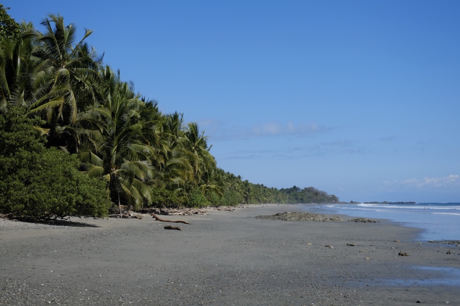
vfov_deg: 25.5
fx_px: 677
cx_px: 230
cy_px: 153
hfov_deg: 37.5
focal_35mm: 53
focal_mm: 35
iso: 200
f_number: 3.2
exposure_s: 1/4000
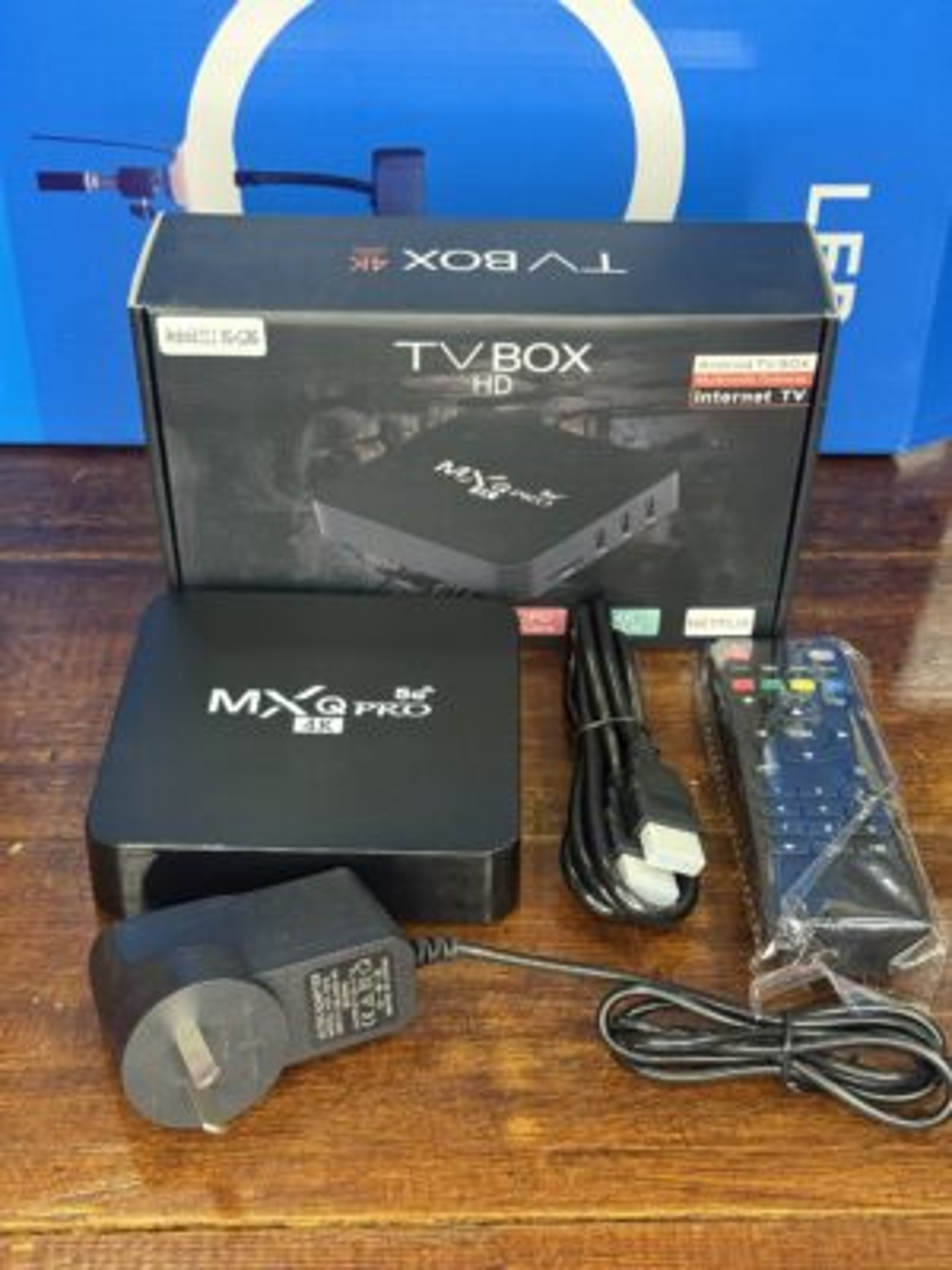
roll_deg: -1.3
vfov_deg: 39.7
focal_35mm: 48
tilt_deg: -37.3
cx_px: 476
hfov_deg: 30.3
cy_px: 635
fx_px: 1760
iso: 200
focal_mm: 6.76
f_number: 1.78
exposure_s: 1/33
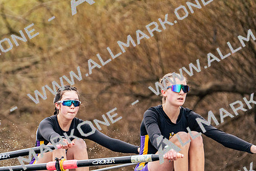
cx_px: 104
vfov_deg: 1.6
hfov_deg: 2.5
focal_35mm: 839
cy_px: 106
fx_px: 5968
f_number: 6.3
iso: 3200
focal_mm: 600
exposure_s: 1/2000
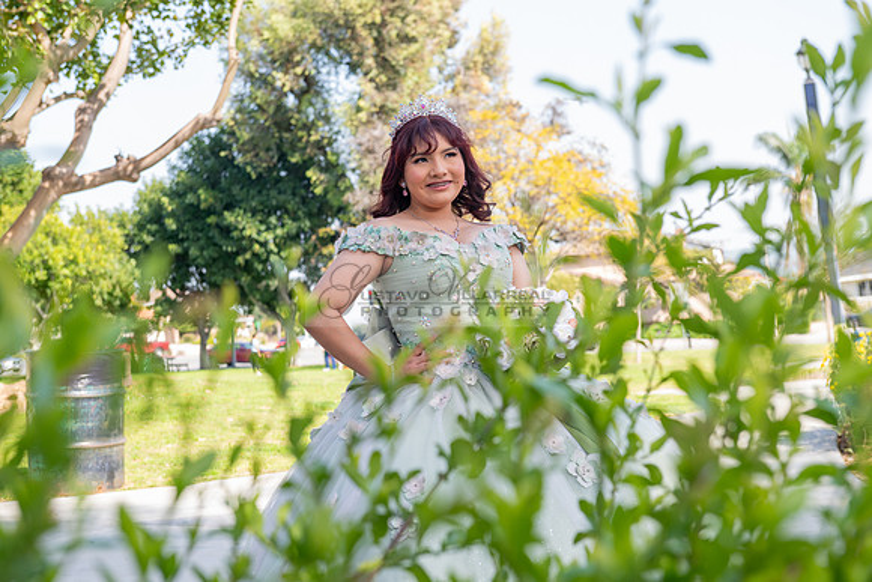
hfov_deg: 32.4
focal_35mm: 62
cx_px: 436
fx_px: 1502
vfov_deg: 21.9
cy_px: 291
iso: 200
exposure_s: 1/200
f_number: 5
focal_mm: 62
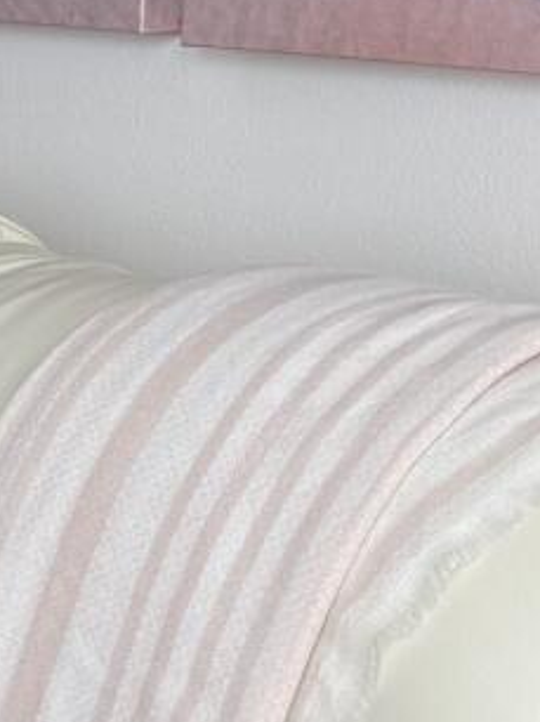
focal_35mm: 157
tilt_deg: -10.8
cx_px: -891
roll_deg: +1.9
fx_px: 3270
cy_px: 288
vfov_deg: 12.6
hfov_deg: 8.4
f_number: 1.78
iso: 80
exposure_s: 1/501
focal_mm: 6.76
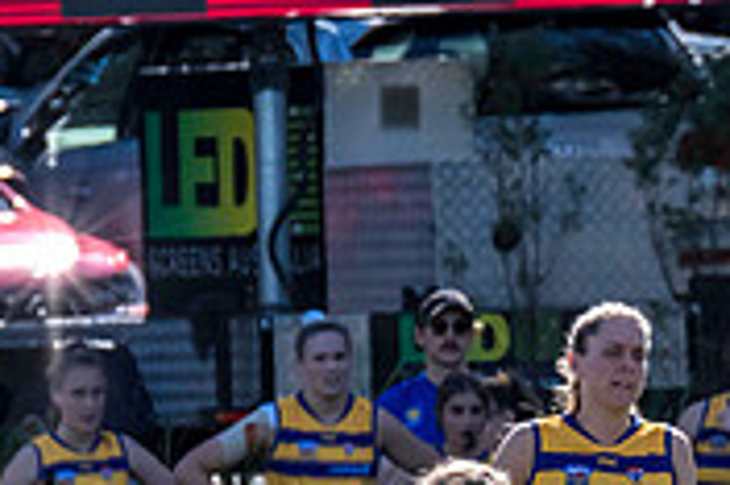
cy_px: 908
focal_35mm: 1990
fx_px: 40314
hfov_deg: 1.0
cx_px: 1189
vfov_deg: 0.7
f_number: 9
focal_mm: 420
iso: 800
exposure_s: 1/1600
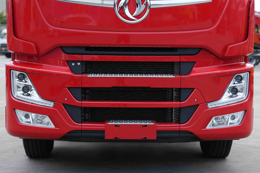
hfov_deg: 25.4
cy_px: 85
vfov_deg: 17.1
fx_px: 578
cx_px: 132
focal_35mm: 80
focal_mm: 50
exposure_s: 1/1250
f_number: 2.8
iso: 200
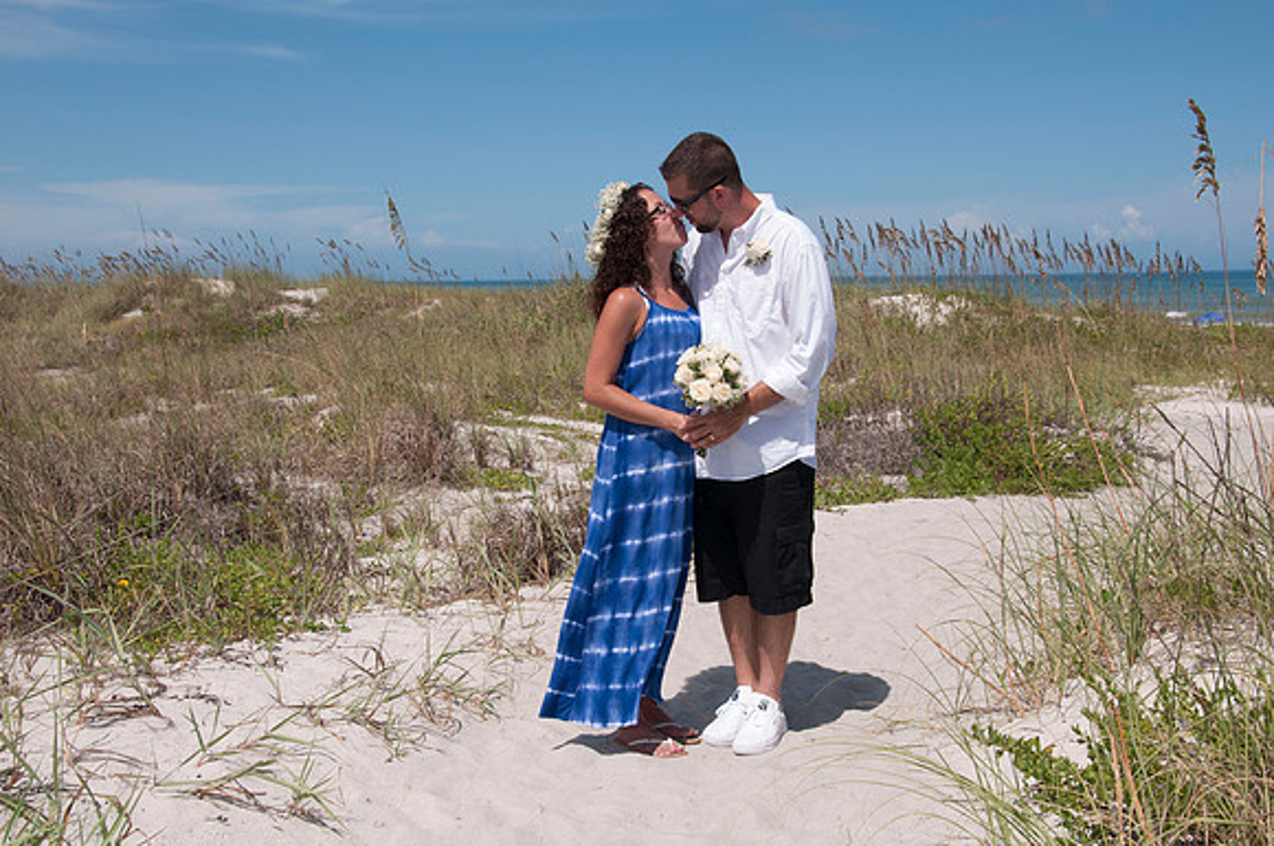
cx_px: 637
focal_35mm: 45
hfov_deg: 43.7
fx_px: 1590
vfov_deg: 29.8
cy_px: 423
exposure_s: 1/250
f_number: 11
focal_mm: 30
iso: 100
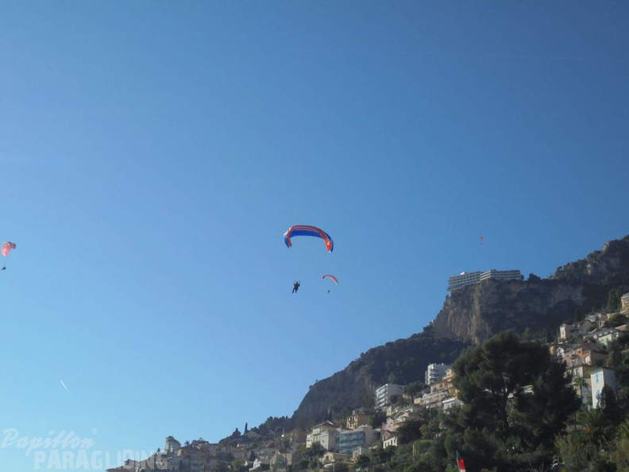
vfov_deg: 33.6
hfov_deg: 43.9
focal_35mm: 43
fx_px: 781
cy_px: 236
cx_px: 314
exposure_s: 1/125
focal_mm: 7.8
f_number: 14.1
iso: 100
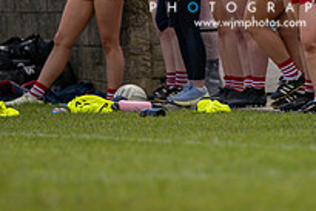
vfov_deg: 1.8
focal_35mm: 765
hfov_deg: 2.7
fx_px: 6720
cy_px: -41
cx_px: 250
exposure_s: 1/6400
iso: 110
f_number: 2.8
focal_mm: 270
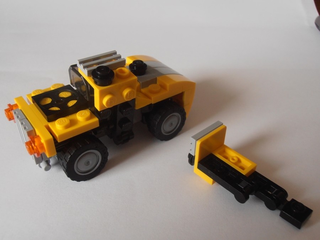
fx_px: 342
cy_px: 120
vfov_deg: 38.7
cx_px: 160
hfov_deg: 50.1
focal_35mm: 37
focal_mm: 6.61
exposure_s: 1/20
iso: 125
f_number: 3.9
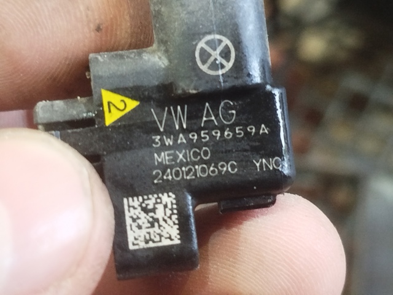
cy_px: 148
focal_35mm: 72
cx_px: 196
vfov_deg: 20.4
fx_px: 817
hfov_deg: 27.0
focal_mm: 5.31
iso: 400
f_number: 1.7
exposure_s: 1/17
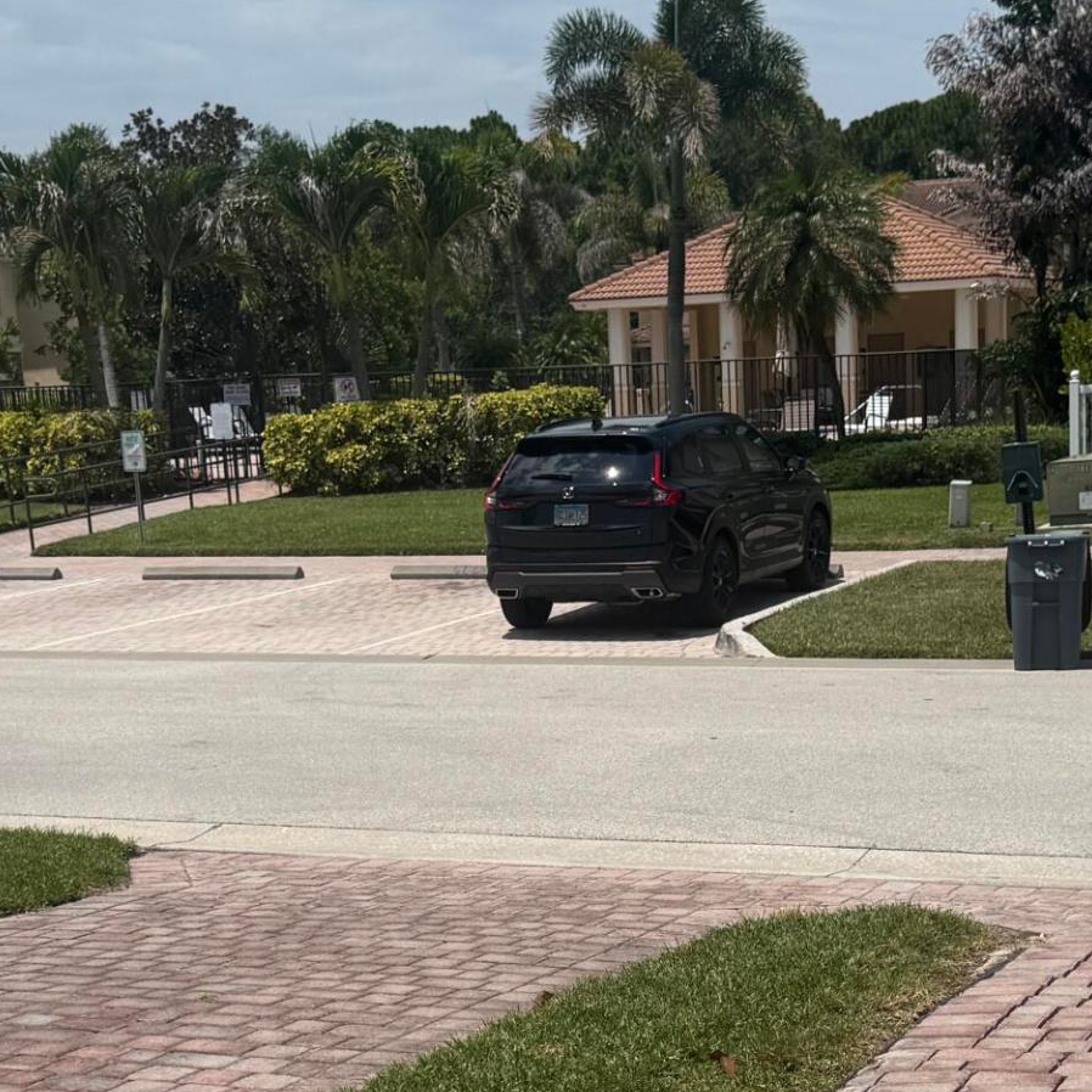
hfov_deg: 25.3
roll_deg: +2.0
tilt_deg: -11.9
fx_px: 2427
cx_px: 663
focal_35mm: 68
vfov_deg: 24.8
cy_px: 935
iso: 80
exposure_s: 1/9091
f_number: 1.78
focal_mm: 6.76
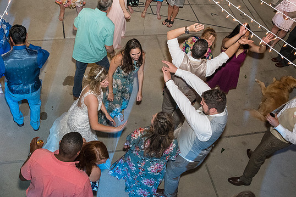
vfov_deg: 34.9
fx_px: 313
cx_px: 122
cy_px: 76
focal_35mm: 38
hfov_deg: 50.4
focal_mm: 16
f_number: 5
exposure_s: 1/80
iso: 2000
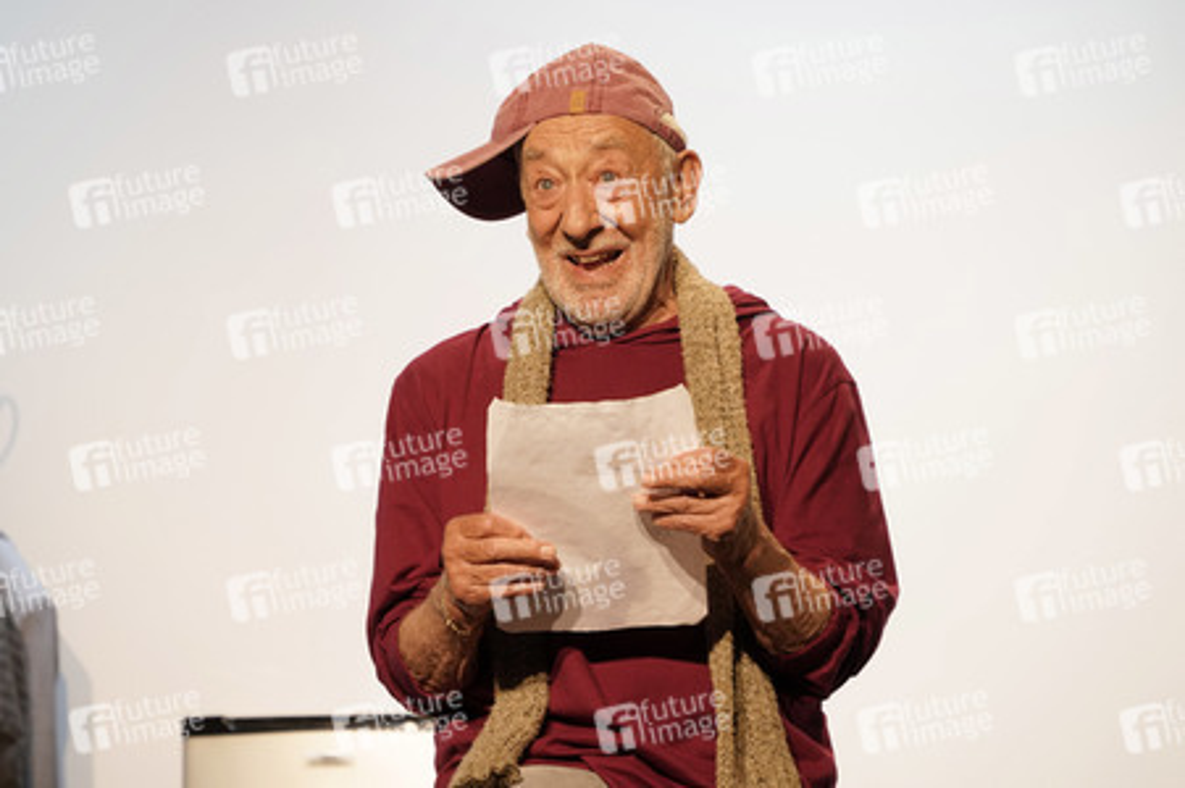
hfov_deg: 12.8
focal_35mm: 160
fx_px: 5263
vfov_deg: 8.6
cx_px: 592
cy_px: 394
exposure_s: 1/200
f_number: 5.6
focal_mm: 160
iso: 2000
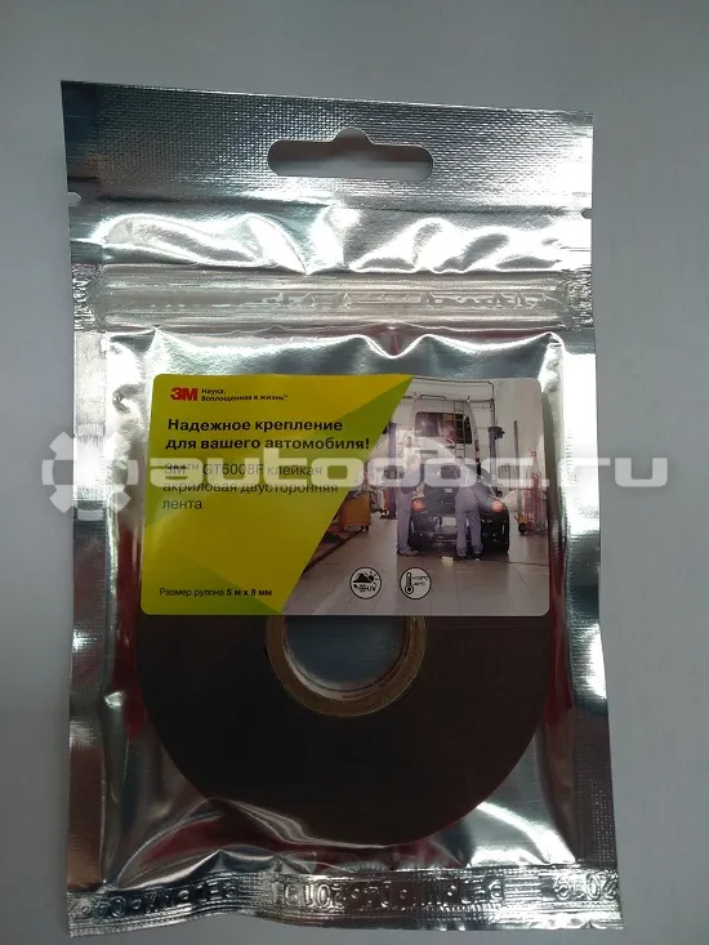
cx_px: 354
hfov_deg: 53.1
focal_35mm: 26
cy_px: 472
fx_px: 710
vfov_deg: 67.3
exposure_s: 1/167
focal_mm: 3.82
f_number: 2.2
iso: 125
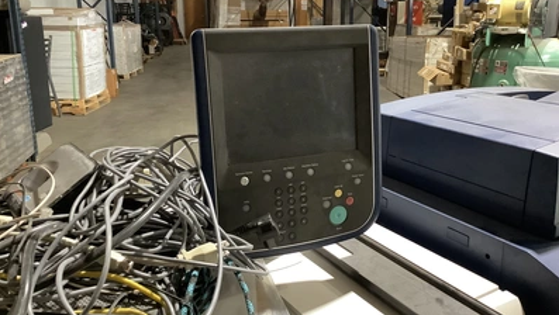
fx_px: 504
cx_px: 280
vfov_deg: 34.7
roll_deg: +0.1
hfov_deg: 58.0
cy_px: 134
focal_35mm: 34
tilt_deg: -13.7
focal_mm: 3.3
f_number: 2.4
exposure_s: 1/40
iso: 400
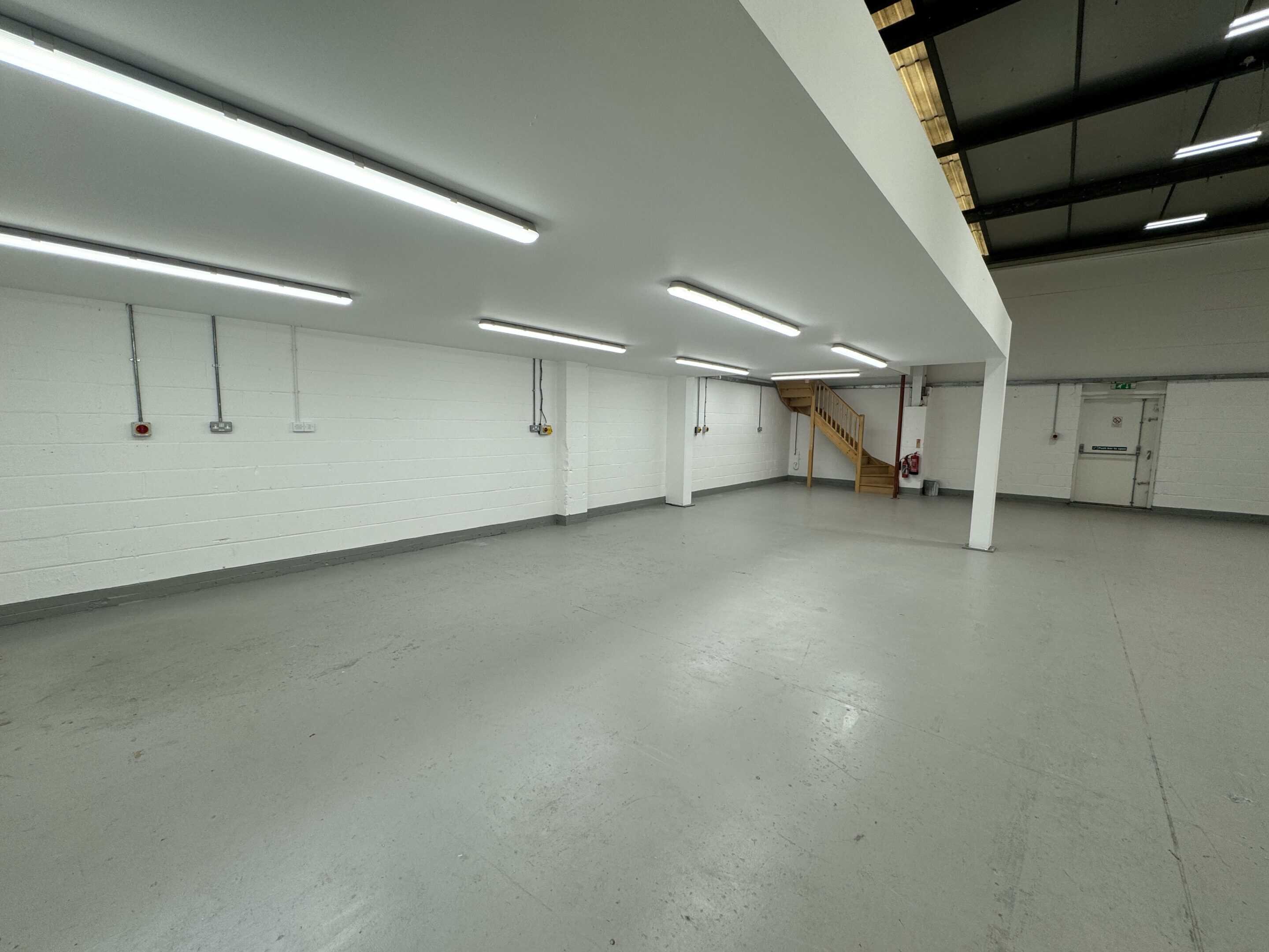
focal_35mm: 14
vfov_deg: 85.7
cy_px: 476
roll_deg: -1.5
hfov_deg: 102.1
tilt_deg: -5.9
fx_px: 513
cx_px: 634
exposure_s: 1/100
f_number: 2.2
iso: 50
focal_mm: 2.22
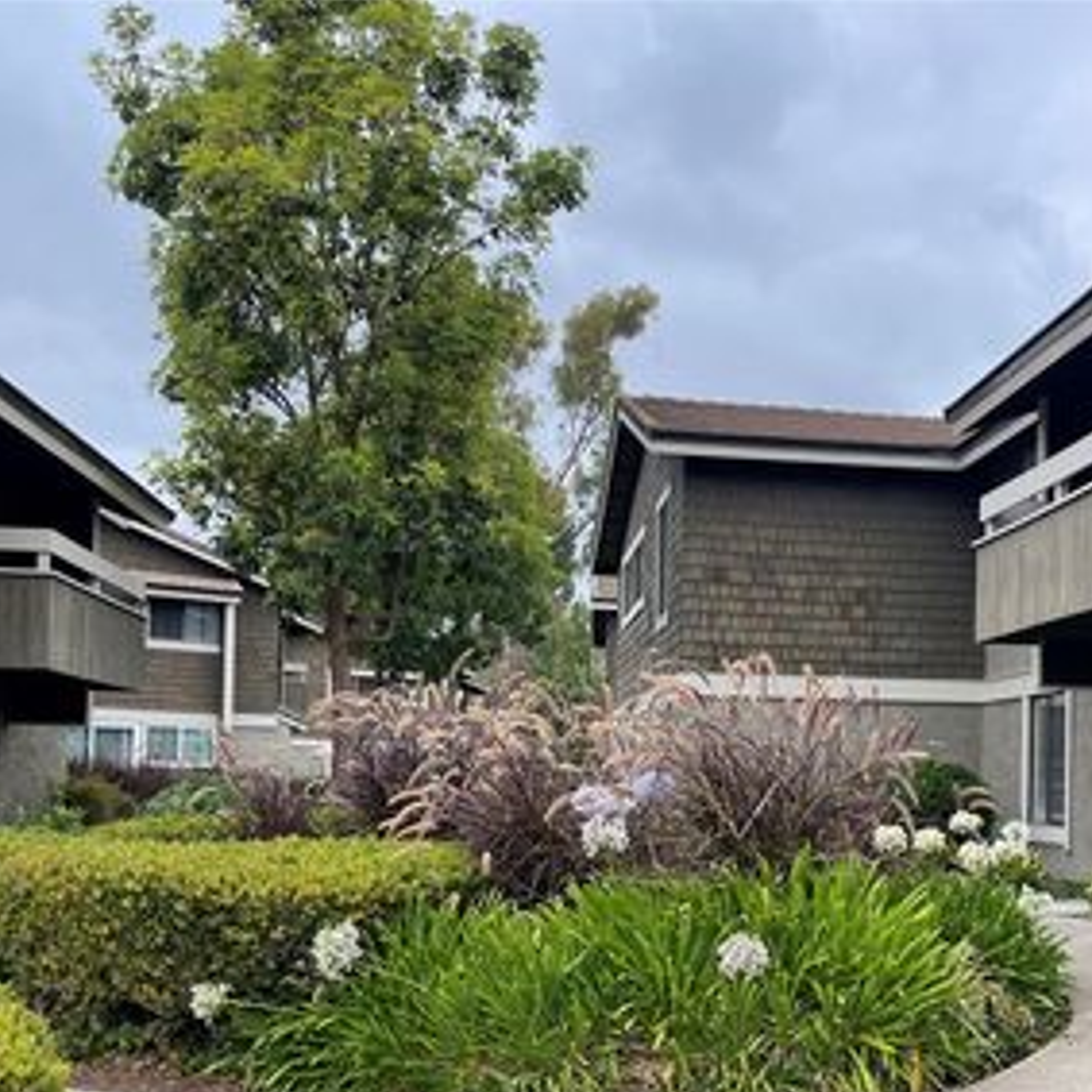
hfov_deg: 41.9
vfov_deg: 42.3
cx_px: 776
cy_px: 720
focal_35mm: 39
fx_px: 1392
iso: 32
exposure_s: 1/831
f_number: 1.6
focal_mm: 5.1
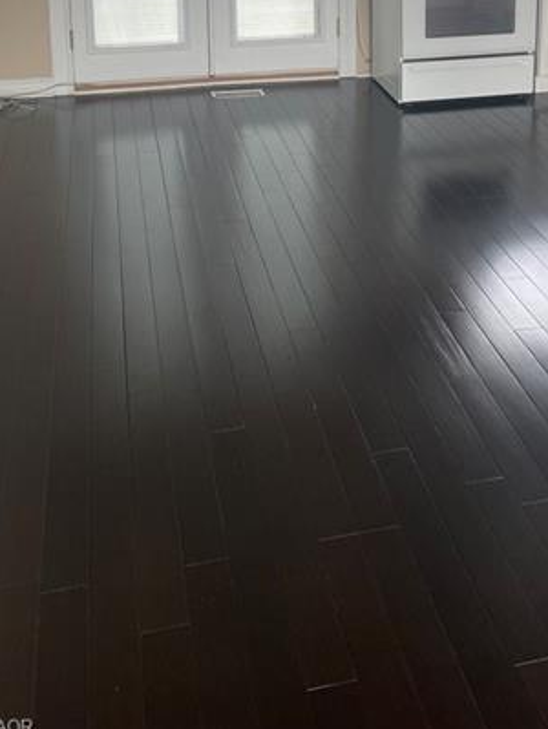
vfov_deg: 35.3
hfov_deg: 28.8
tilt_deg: -10.3
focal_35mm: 50
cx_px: 406
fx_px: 1054
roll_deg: -0.5
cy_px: 38
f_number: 1.6
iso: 80
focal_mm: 4.2
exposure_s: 1/121
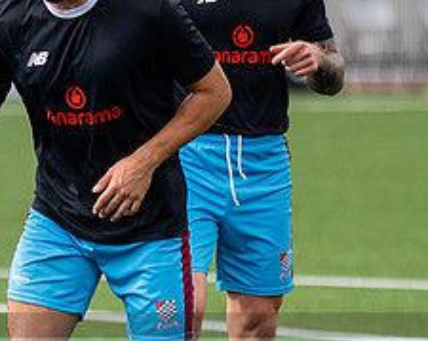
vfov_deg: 2.2
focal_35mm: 690
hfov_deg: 2.8
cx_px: 138
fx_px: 8721
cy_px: 290
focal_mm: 135
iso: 200
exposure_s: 1/5000
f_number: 1.8
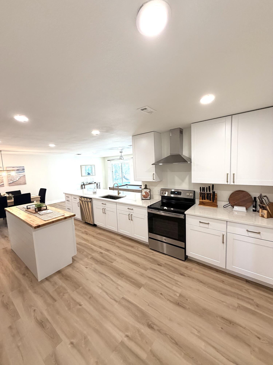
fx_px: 147
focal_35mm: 14
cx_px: 136
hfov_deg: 85.7
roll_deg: +3.3
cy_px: 182
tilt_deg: -5.7
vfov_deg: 102.1
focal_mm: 2.22
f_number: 2.2
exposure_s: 1/120
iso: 200
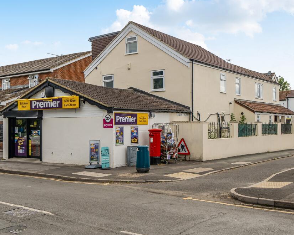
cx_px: 120
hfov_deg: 43.6
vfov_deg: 35.7
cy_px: 120
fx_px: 365
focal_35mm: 42
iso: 400
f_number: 8
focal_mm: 24
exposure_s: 1/640
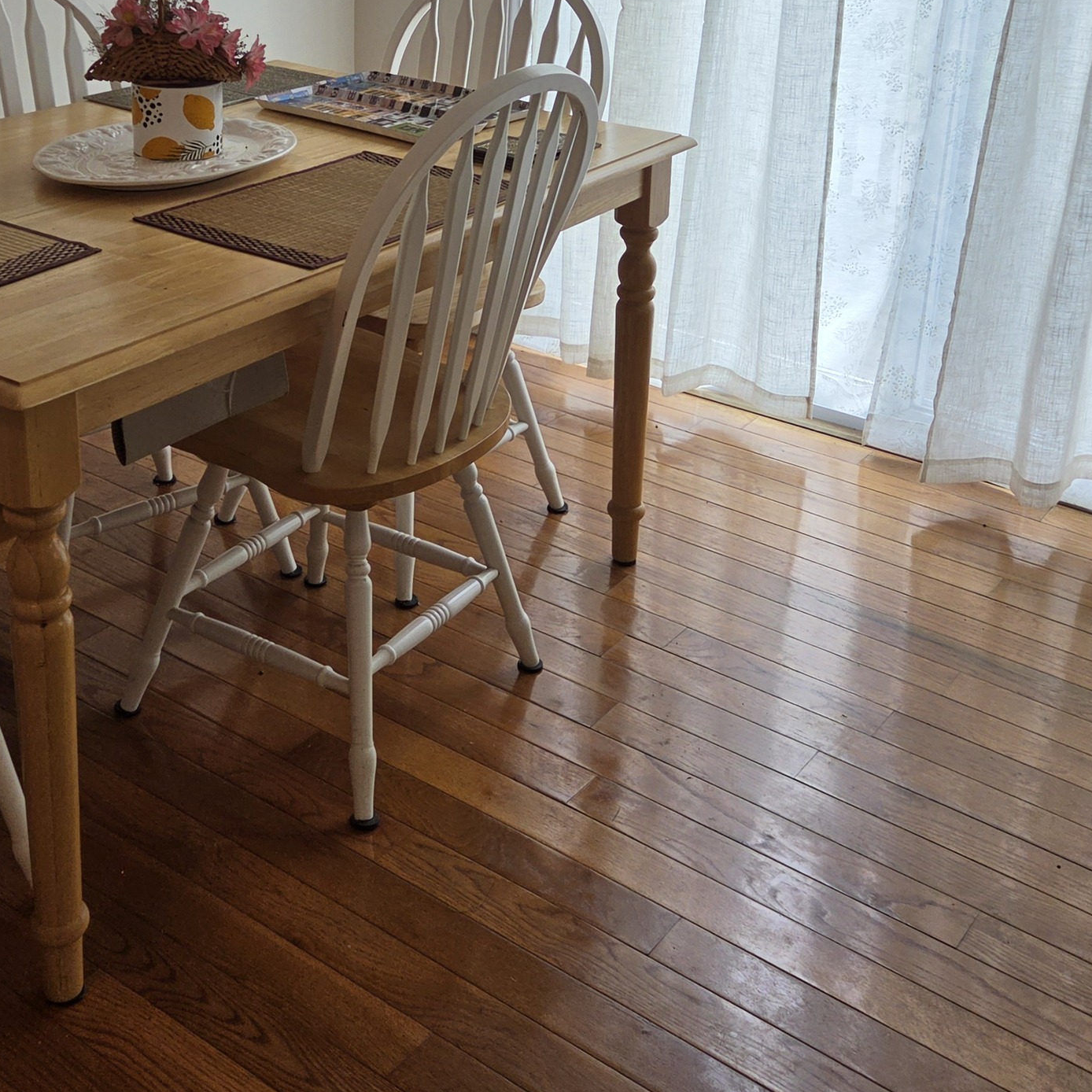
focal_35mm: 45
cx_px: 452
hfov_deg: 37.4
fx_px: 1606
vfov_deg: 36.4
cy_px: 231
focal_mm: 5.4
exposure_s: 1/120
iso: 50
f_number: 1.8
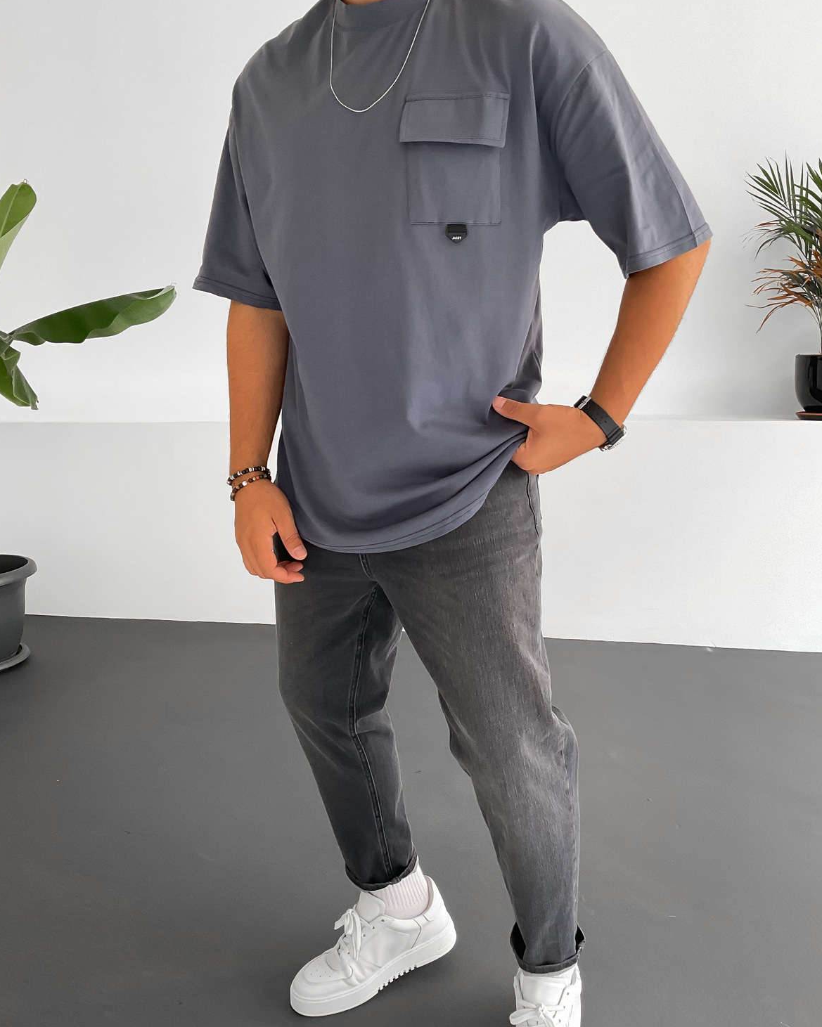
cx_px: 406
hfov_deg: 47.1
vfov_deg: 57.1
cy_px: 488
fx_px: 943
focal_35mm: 31
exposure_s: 1/120
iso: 64
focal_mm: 3
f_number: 1.8
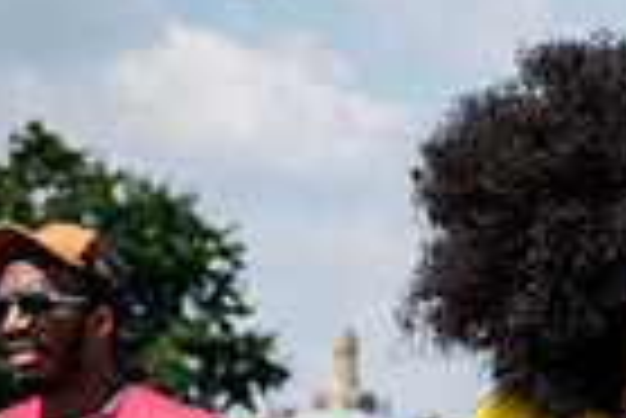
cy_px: 691
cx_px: 898
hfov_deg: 9.6
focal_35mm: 208
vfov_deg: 6.5
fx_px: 3621
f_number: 5.6
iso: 400
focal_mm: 42
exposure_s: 1/2500
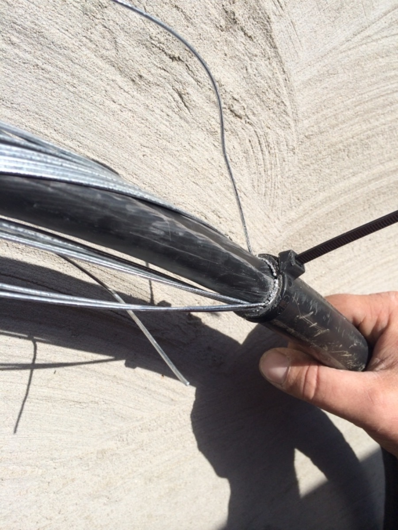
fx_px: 460
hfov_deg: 46.8
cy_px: 265
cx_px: 199
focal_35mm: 30
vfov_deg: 60.0
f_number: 2.2
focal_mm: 4.12
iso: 32
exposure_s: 1/2564
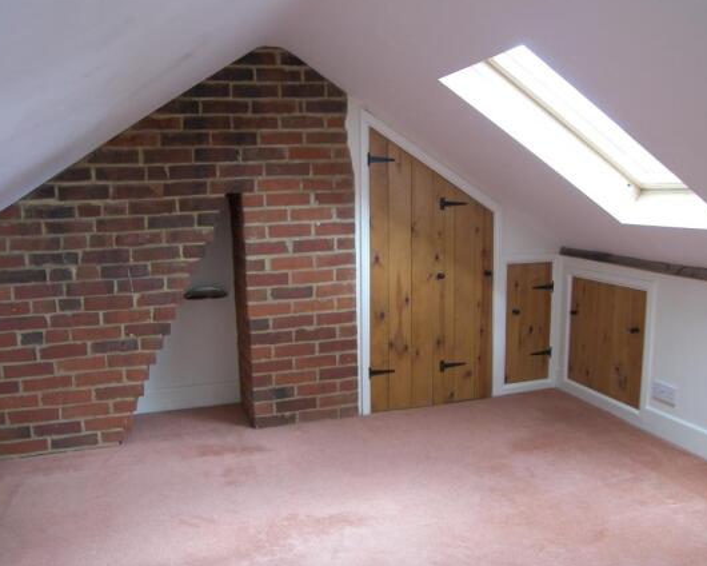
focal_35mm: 29
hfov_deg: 60.4
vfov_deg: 50.0
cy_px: 284
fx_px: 607
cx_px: 346
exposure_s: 1/30
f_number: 2.8
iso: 100
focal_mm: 5.6
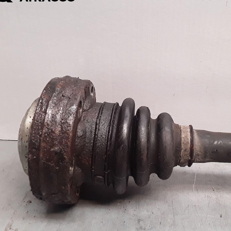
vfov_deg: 43.8
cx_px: 147
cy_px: 124
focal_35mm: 38
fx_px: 287
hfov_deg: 43.5
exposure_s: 1/100
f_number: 1.9
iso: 100
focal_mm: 2.91
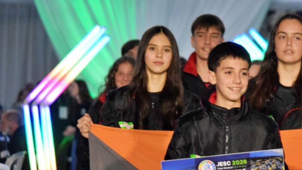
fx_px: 2674
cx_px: 216
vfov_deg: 3.6
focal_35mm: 334
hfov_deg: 6.5
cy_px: 153
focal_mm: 125
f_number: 4.8
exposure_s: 1/160
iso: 4500
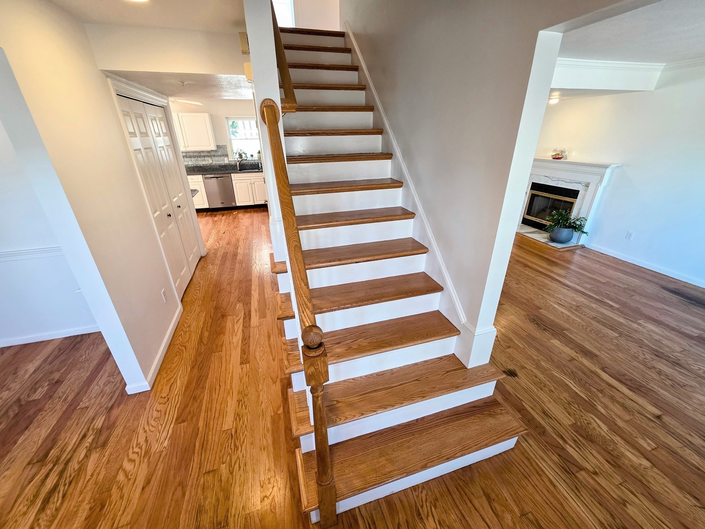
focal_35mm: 13
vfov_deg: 89.9
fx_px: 265
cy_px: 264
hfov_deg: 106.2
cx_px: 352
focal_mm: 2.2
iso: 200
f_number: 1.9
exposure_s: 1/120
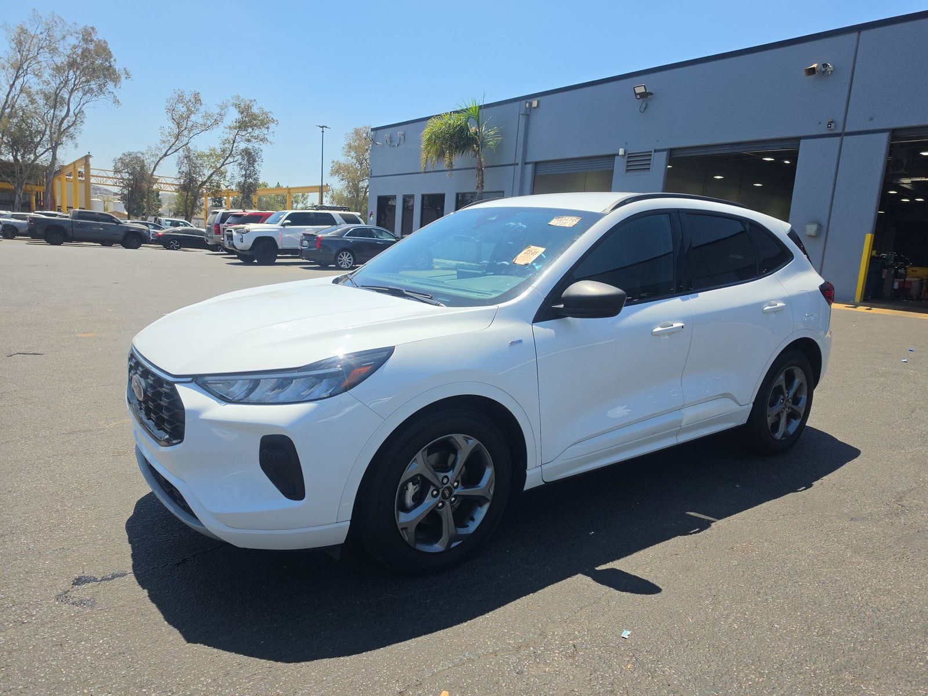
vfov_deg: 58.9
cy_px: 348
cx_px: 464
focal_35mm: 23
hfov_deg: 73.9
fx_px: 617
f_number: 1.4
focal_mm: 6.5
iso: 58
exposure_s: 1/7940
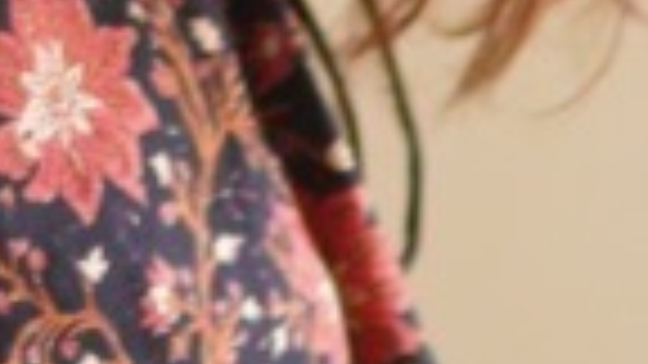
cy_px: -1123
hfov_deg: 5.1
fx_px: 7217
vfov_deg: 2.8
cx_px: -441
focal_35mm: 420
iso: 320
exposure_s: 1/30
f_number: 1.4
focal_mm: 30
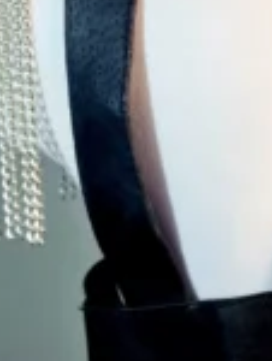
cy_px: 154
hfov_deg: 14.8
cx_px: 426
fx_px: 961
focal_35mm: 92
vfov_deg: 21.3
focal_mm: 6.4
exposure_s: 1/182
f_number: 1.8
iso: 100
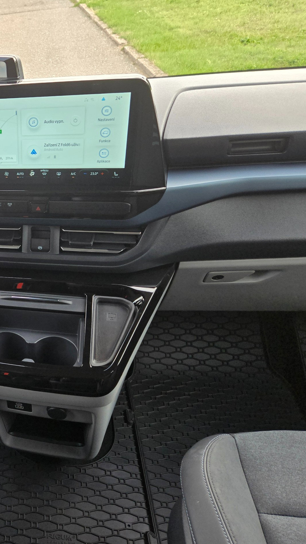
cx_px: -42
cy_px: 275
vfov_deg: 58.0
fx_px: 491
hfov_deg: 30.4
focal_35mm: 34
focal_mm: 5.4
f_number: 1.8
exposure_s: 1/102
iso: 25
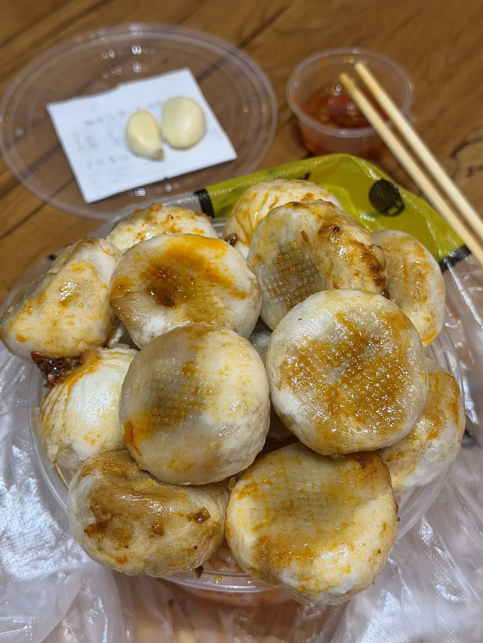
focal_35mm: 48
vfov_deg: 39.7
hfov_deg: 30.3
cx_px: 242
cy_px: 322
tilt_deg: -53.6
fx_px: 893
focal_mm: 6.76
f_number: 1.78
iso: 50
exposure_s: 1/50
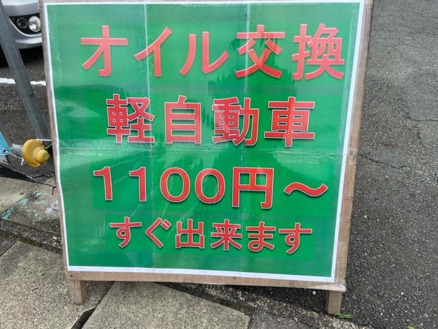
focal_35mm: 26
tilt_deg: -36.7
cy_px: 164
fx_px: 329
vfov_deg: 53.1
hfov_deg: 67.3
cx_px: 219
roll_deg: +1.4
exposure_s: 1/845
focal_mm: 4.25
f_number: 1.8
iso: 32
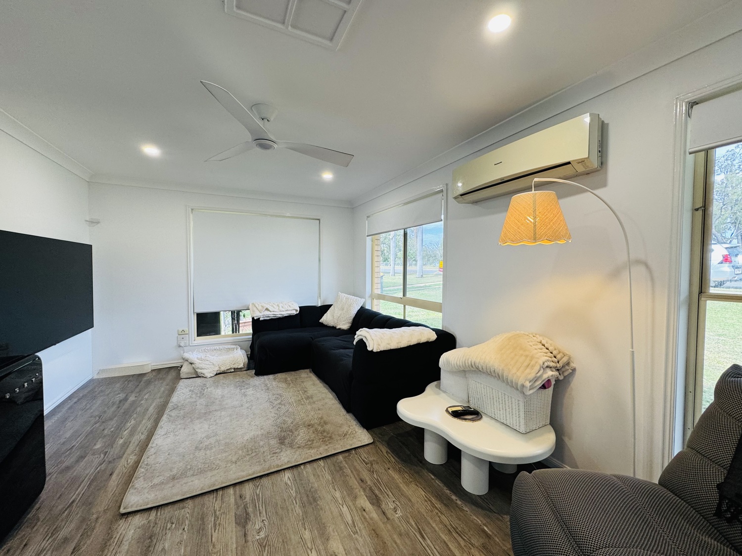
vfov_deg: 85.7
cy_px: 278
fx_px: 300
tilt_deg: -1.3
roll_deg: +0.4
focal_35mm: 14
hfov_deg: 102.1
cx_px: 371
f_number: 2.2
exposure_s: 1/100
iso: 125
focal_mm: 2.22
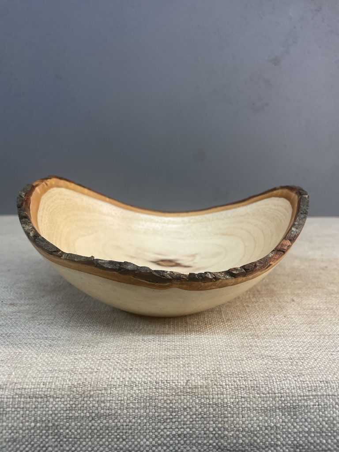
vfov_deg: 67.3
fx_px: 339
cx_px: 170
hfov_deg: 53.1
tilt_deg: -10.3
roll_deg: -0.5
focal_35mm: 26
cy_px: 226
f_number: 1.6
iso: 125
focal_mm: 4.2
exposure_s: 1/100
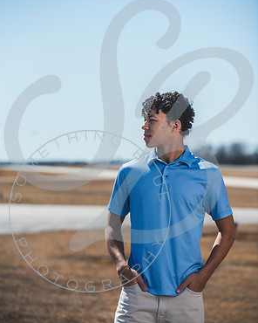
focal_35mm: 154
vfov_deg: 12.5
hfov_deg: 10.0
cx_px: 129
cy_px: 145
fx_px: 1470
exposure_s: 1/1600
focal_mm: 135
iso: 100
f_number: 4.5
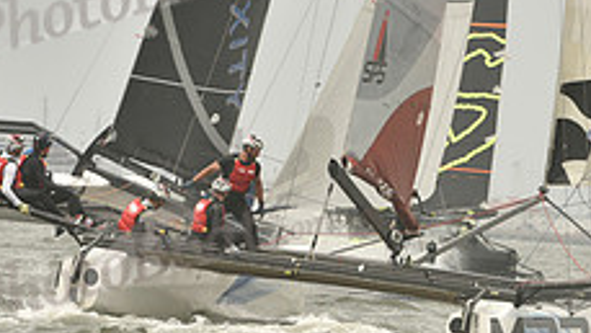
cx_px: 467
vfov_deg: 1.3
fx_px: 14156
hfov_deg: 2.4
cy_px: 89
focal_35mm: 903
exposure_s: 1/1000
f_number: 8
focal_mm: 340
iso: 320
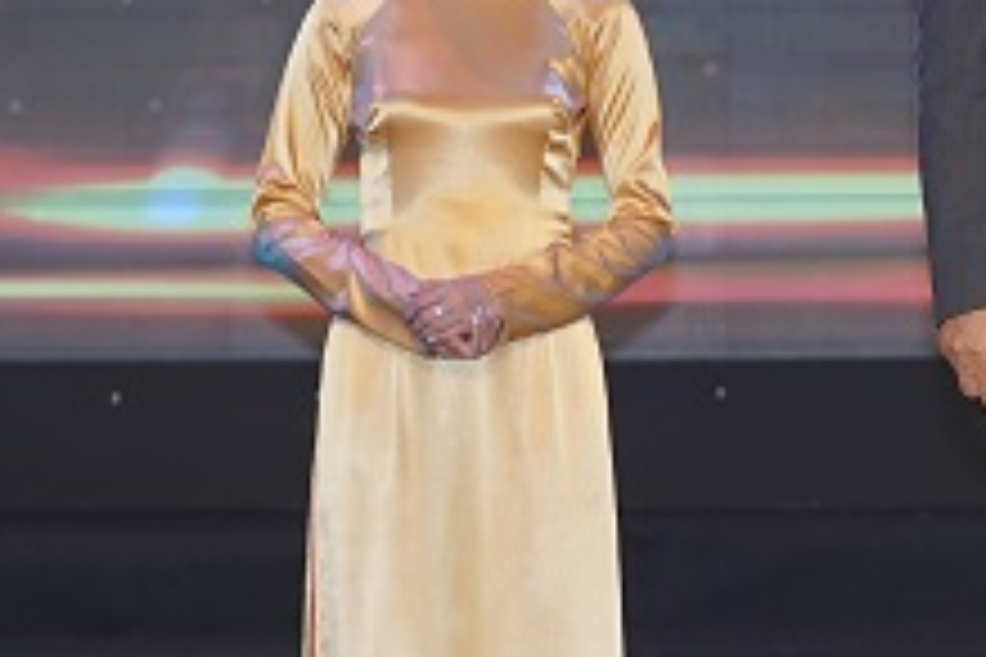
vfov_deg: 3.7
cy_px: -108
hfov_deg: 5.5
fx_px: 10133
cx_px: 1859
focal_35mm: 370
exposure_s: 1/200
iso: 500
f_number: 4
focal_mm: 81
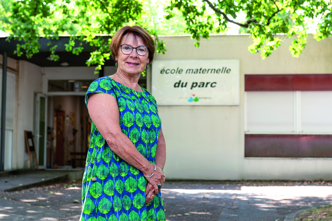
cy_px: 110
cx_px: 166
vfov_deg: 19.5
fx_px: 646
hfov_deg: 28.8
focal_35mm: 70
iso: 400
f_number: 6.3
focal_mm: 70
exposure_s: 1/125
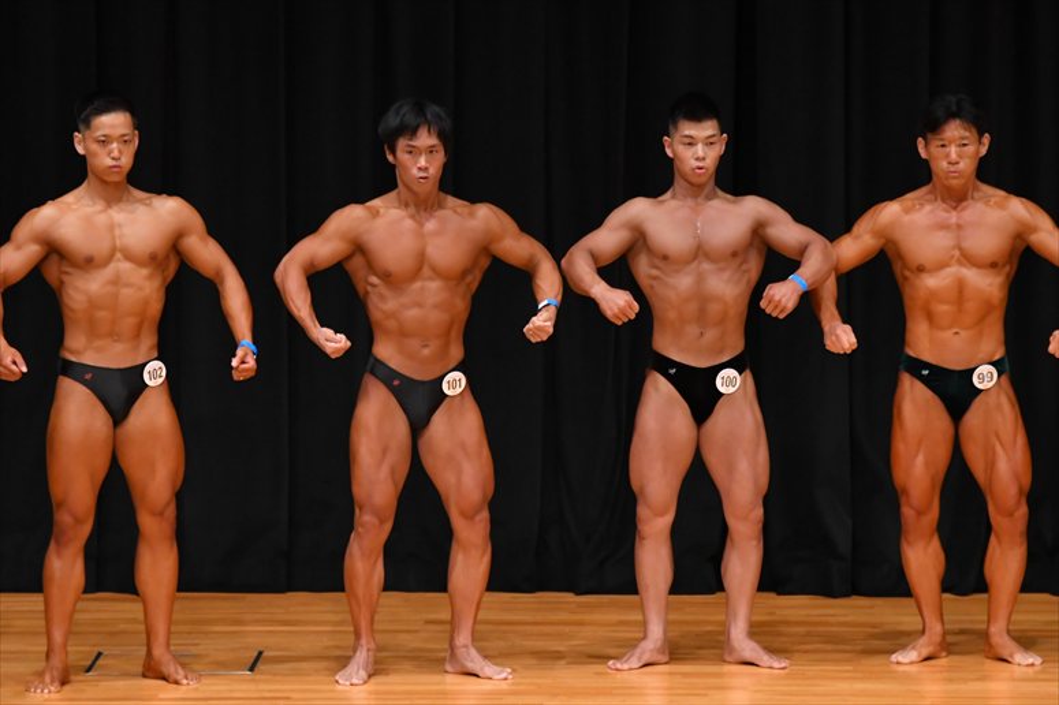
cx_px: 530
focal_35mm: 285
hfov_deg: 7.2
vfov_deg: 4.8
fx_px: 8380
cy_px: 352
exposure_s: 1/400
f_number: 5.6
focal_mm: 190
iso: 4000
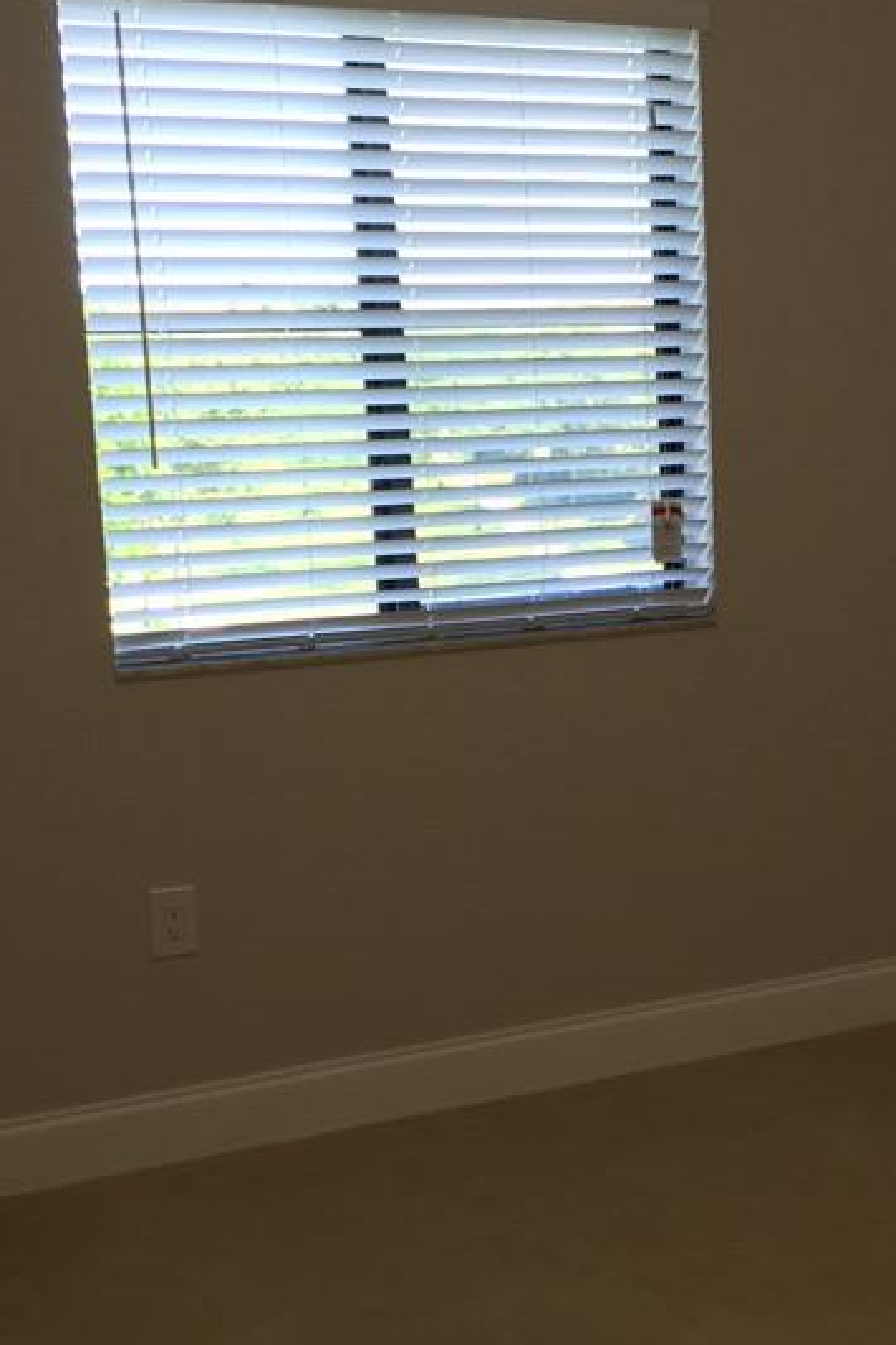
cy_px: 792
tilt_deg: -12.5
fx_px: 2167
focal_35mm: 58
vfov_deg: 34.4
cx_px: 787
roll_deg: -0.6
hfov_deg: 22.8
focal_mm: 4.15
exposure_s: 1/40
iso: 32
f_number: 2.2
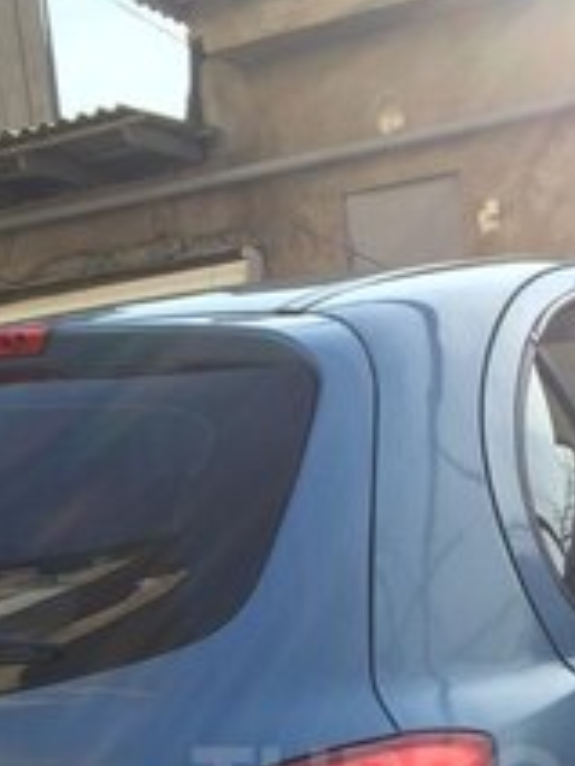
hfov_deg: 21.3
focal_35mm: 68
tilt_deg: -9.5
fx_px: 1506
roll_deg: +5.2
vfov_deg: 26.8
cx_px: 470
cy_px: 788
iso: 32
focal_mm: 4.15
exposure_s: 1/719
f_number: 2.2
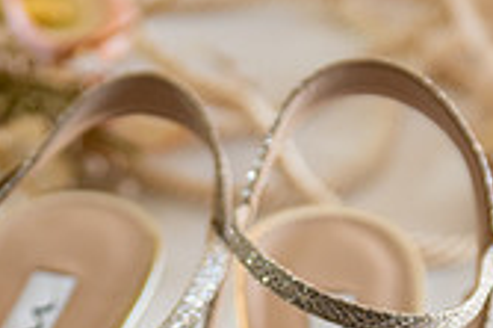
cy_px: 513
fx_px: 2668
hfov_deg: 10.6
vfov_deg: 6.9
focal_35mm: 195
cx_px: 207
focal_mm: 56
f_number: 2.8
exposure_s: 1/320
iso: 500
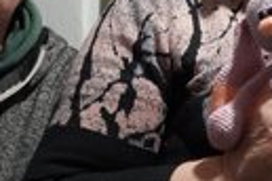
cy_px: 16
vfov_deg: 12.1
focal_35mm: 112
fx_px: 846
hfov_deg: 18.3
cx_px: 135
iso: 6400
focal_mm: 24
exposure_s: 1/100
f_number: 4
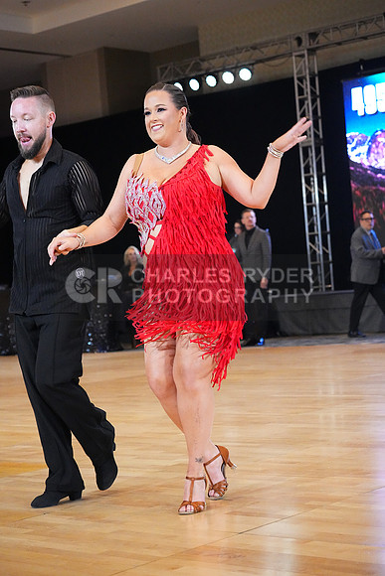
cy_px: 288
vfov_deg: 28.1
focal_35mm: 72
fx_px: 1154
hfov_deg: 18.9
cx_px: 192
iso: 12800
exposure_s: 1/400
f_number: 5
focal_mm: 72
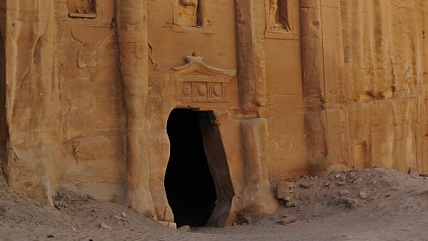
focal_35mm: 69
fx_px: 783
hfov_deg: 30.5
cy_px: 38
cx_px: 237
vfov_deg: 17.3
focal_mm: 42
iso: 200
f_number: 6.3
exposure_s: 1/160
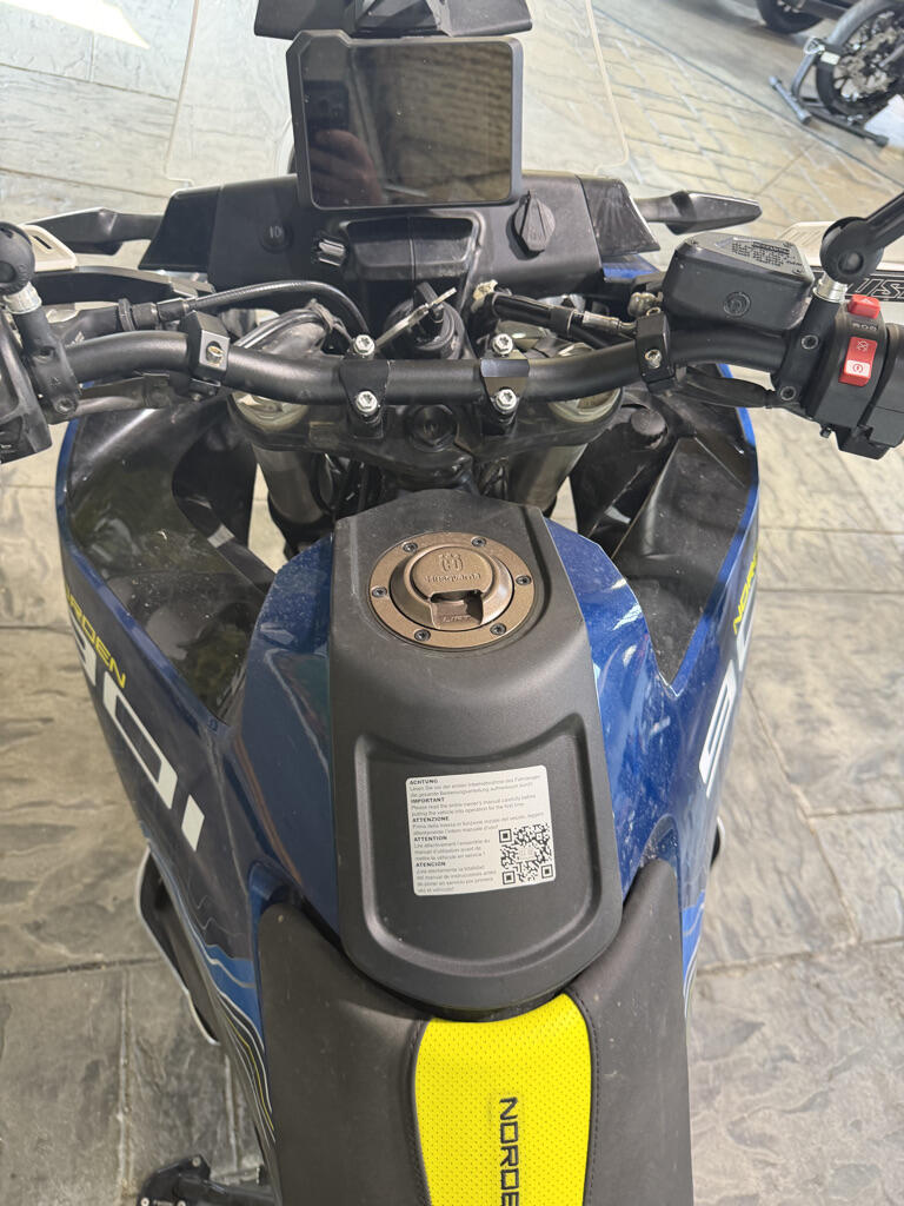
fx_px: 836
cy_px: 603
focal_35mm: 24
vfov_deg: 71.6
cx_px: 452
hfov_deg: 56.8
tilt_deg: -47.4
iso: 250
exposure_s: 1/60
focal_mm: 6.76
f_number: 1.78
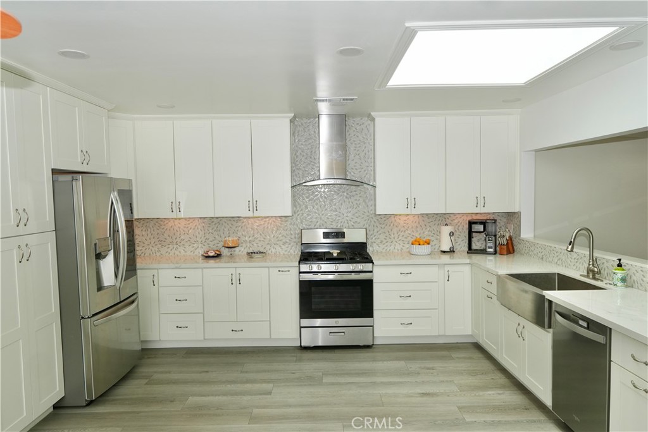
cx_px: 324
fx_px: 432
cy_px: 216
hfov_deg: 73.7
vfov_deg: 53.1
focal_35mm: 24
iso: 320
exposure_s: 1/160
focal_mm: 16
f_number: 4
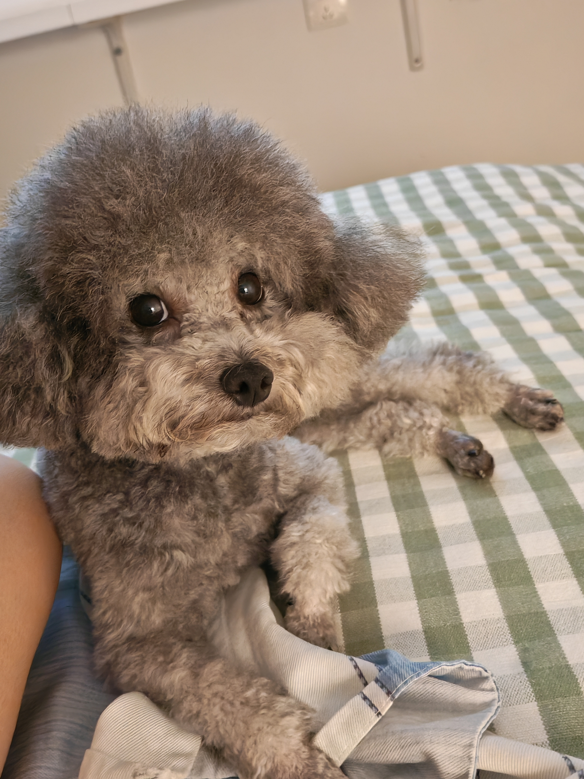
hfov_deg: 37.7
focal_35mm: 38
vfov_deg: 49.0
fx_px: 855
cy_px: 390
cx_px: 292
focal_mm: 5.52
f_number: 1.95
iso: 3200
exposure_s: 1/25
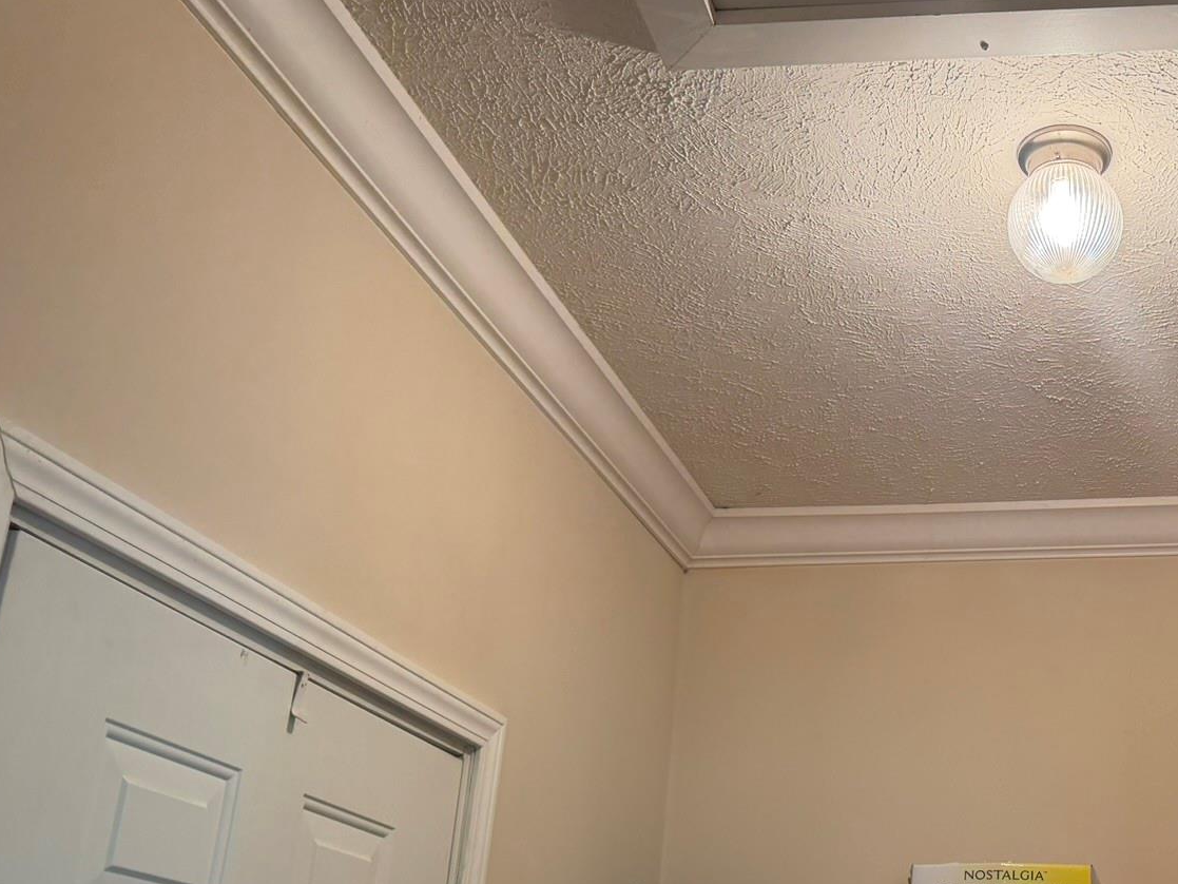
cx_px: 1034
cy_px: 551
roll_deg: +0.0
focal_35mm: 44
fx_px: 1498
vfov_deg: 32.7
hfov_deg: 40.1
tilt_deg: +20.1
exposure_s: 1/60
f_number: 1.78
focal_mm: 6.76
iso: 125
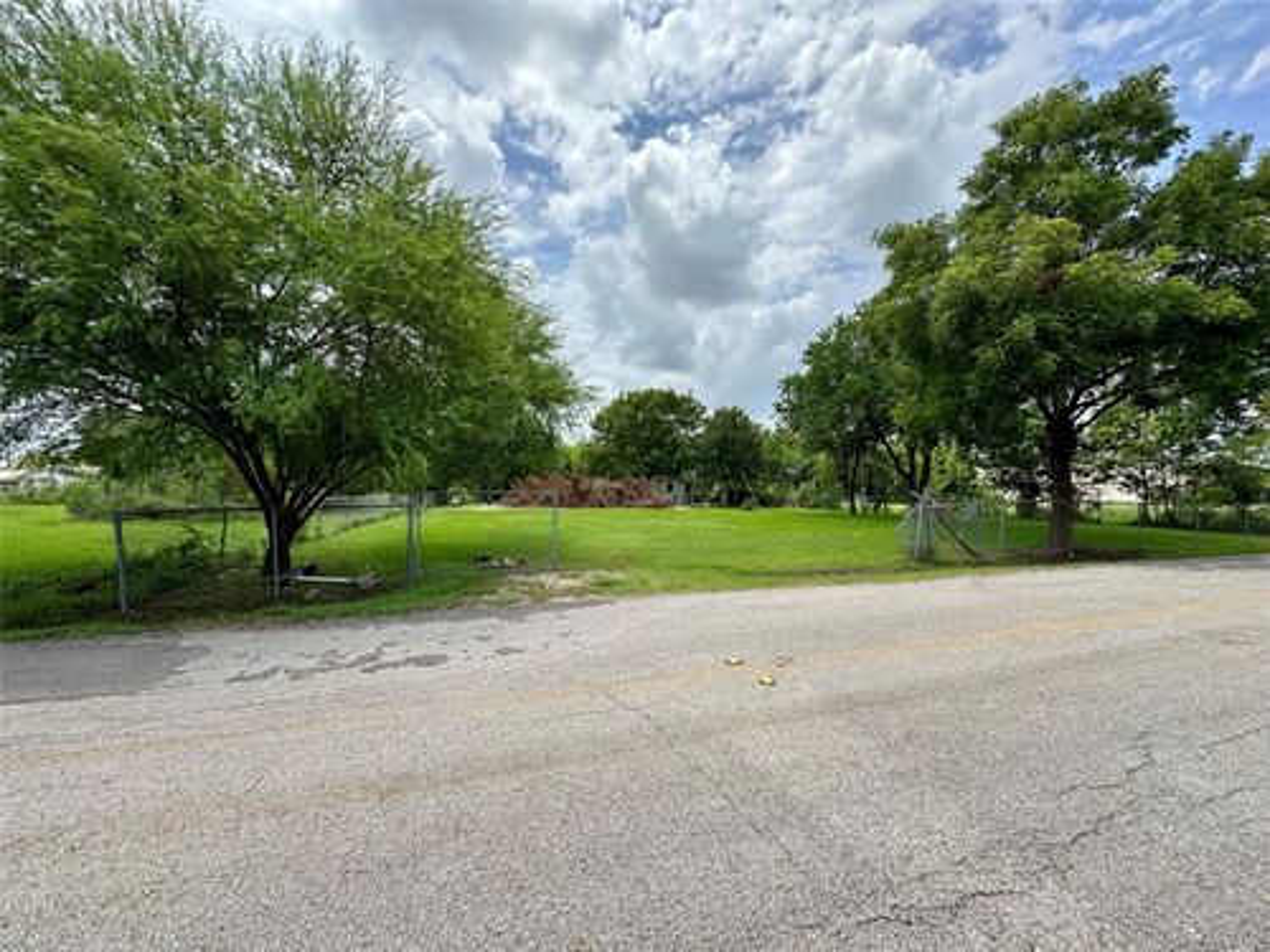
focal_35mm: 14
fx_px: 514
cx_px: 635
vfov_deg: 85.7
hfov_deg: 102.1
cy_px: 476
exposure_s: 1/1689
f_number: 2.2
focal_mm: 2.22
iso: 50
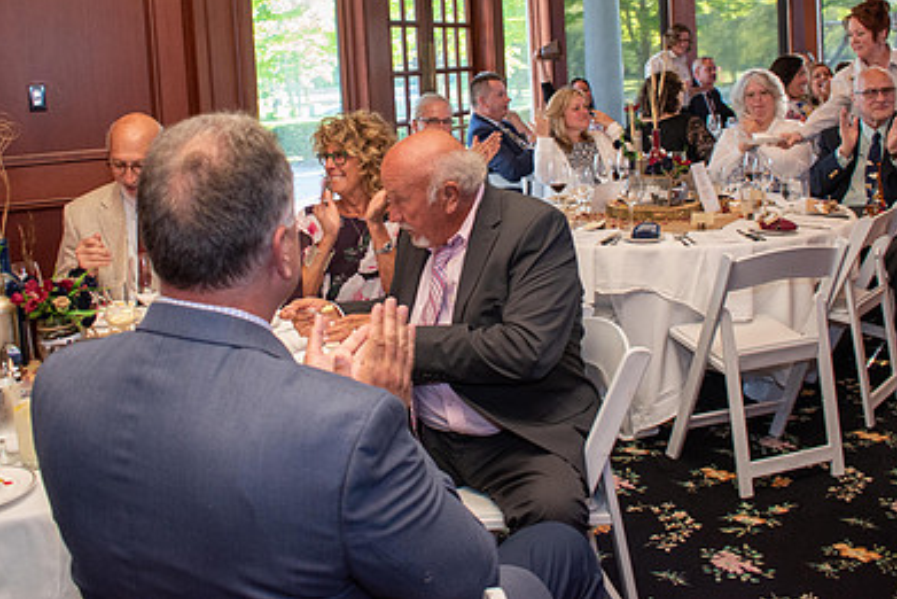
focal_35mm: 40
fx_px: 997
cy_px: 158
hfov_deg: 48.4
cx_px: 434
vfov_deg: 32.9
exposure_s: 1/60
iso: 800
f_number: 4
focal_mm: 18
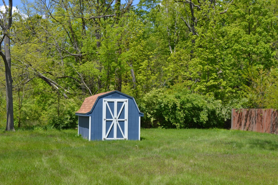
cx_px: 139
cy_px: 92
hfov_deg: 37.9
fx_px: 405
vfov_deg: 25.8
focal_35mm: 52
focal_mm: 35
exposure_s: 1/250
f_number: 8
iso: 100
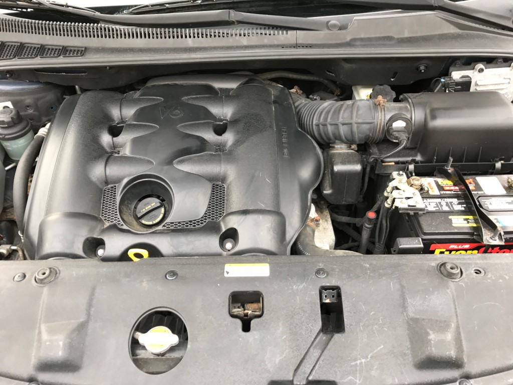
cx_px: 256
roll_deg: -1.5
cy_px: 192
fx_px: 415
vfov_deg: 49.7
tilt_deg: -37.2
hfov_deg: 63.4
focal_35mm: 28
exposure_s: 1/90
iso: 40
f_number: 1.8
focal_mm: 3.99
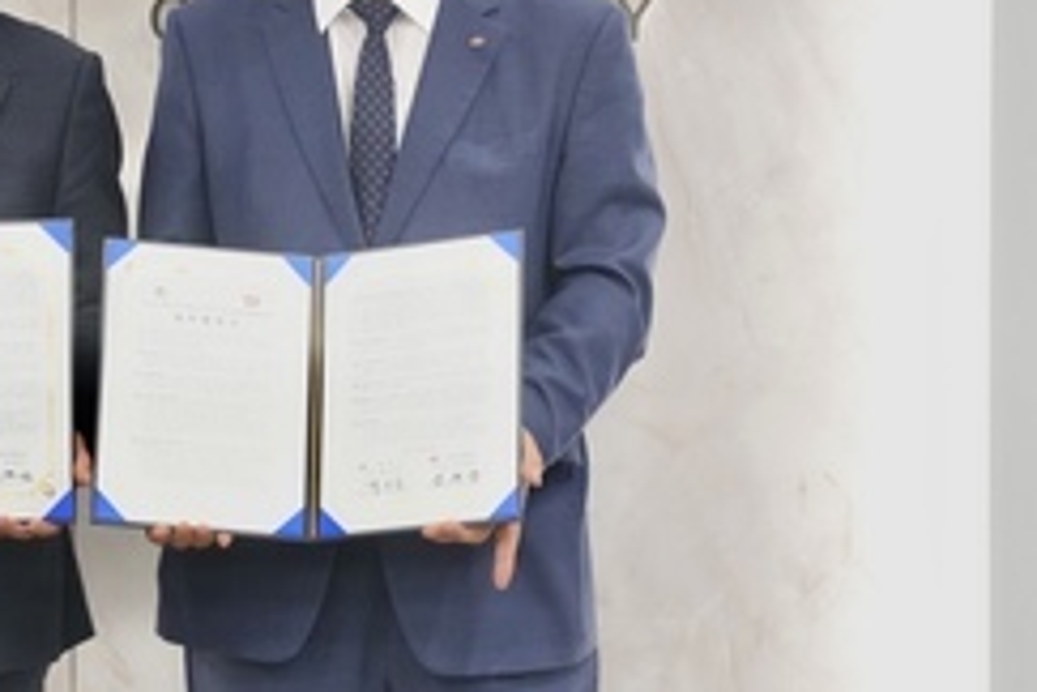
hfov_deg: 14.8
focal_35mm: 137
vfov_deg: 10.0
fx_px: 3946
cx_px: 98
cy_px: 156
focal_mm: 53
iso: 3200
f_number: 4
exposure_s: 1/320
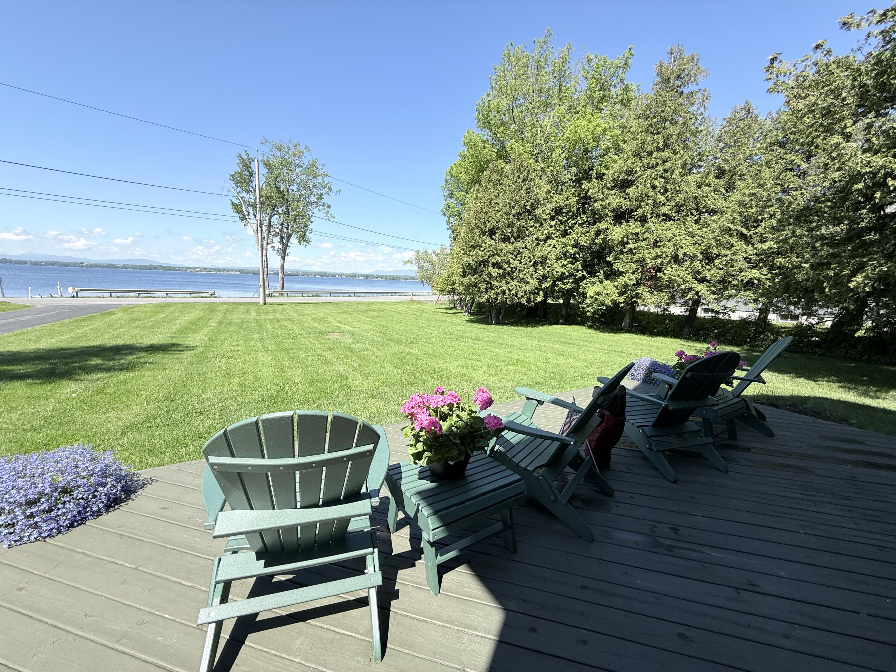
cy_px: 336
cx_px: 448
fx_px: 362
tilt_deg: -7.4
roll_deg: -2.1
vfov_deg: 85.7
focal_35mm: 14
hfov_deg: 102.1
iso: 50
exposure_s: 1/1259
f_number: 2.2
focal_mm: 2.22
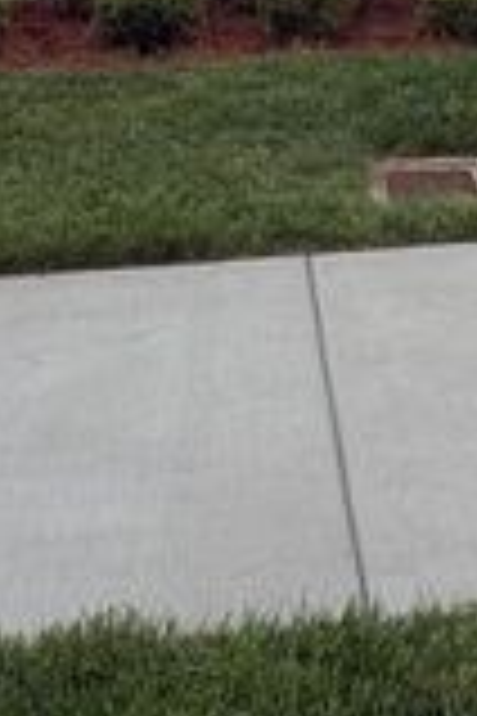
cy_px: -299
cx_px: 382
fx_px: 1212
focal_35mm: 61
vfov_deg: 26.1
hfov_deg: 22.0
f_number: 2.2
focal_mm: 2.22
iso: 50
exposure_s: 1/1477
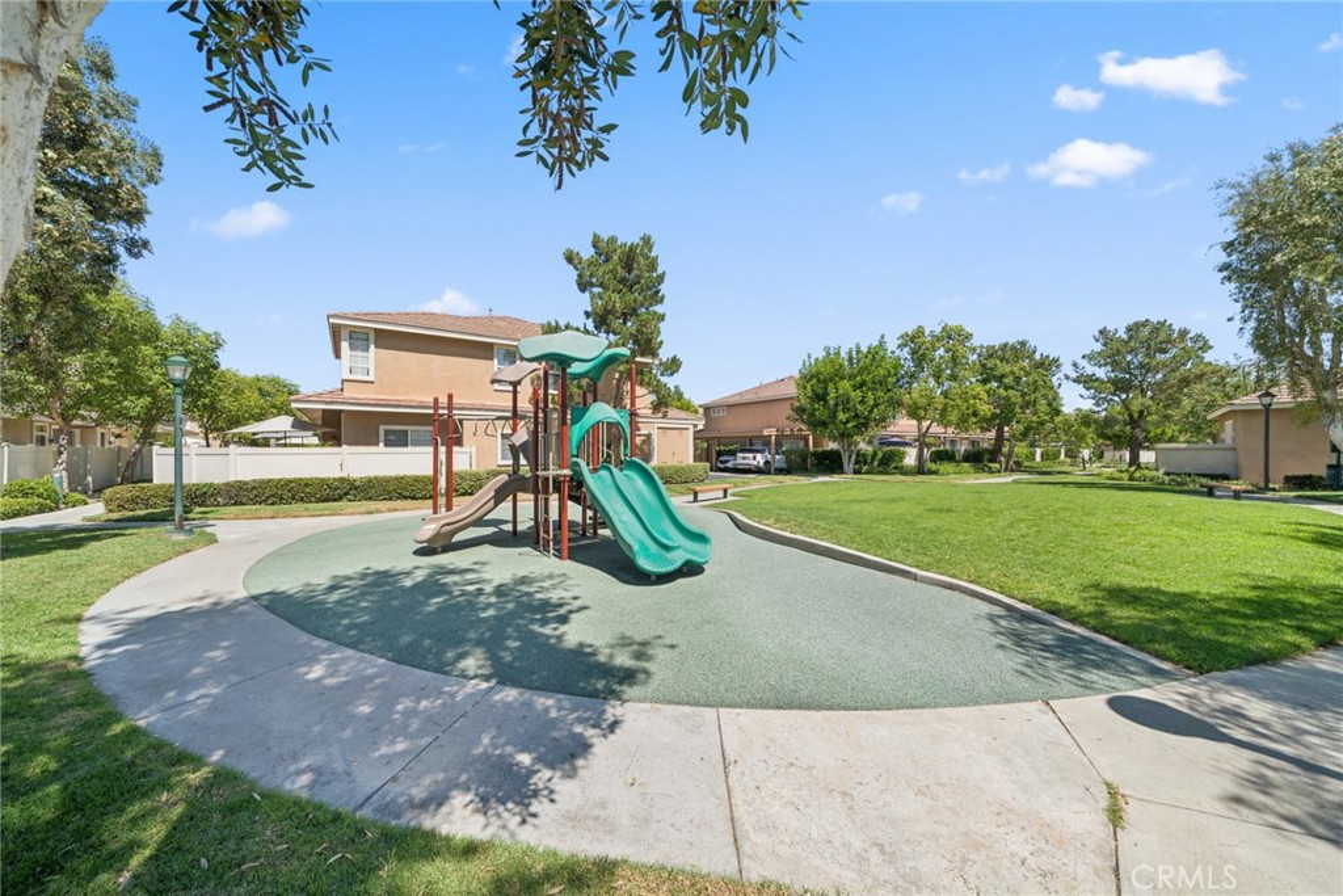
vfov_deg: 90.0
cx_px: 672
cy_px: 448
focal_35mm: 12
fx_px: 448
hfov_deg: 112.6
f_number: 8
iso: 100
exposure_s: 1/250
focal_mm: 12
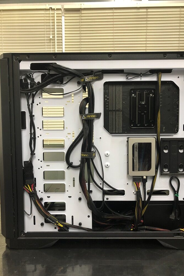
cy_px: 140
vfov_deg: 61.9
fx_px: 230
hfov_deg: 43.6
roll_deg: +1.6
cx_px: 101
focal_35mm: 30
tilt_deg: -4.0
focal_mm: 3.99
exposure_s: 1/17
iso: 64
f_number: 1.8
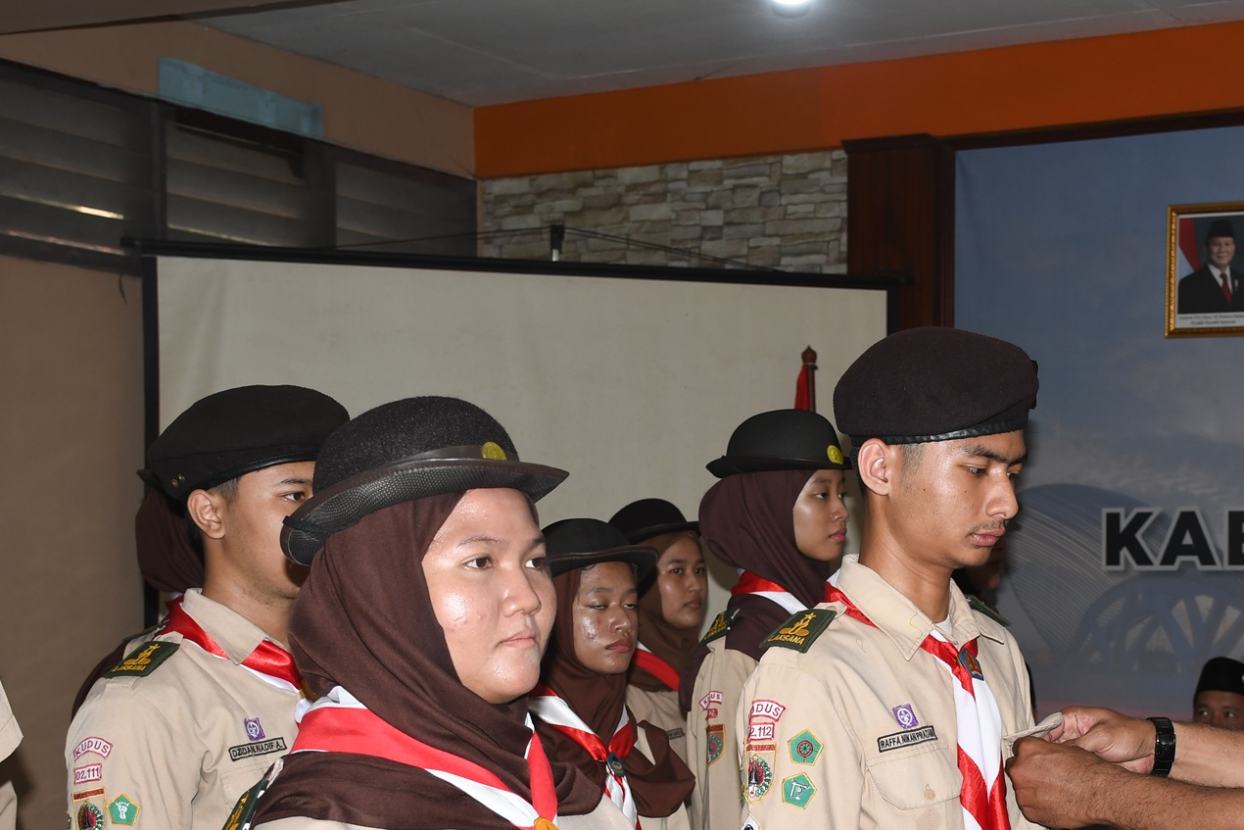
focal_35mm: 69
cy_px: 621
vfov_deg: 19.6
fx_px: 2384
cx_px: 813
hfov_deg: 29.1
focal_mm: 30
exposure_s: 1/200
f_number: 5.6
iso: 400
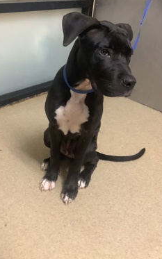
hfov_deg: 34.4
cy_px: 116
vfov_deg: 52.7
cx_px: 68
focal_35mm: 37
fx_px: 261
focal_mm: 3.3
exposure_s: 1/33
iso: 250
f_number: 2.4
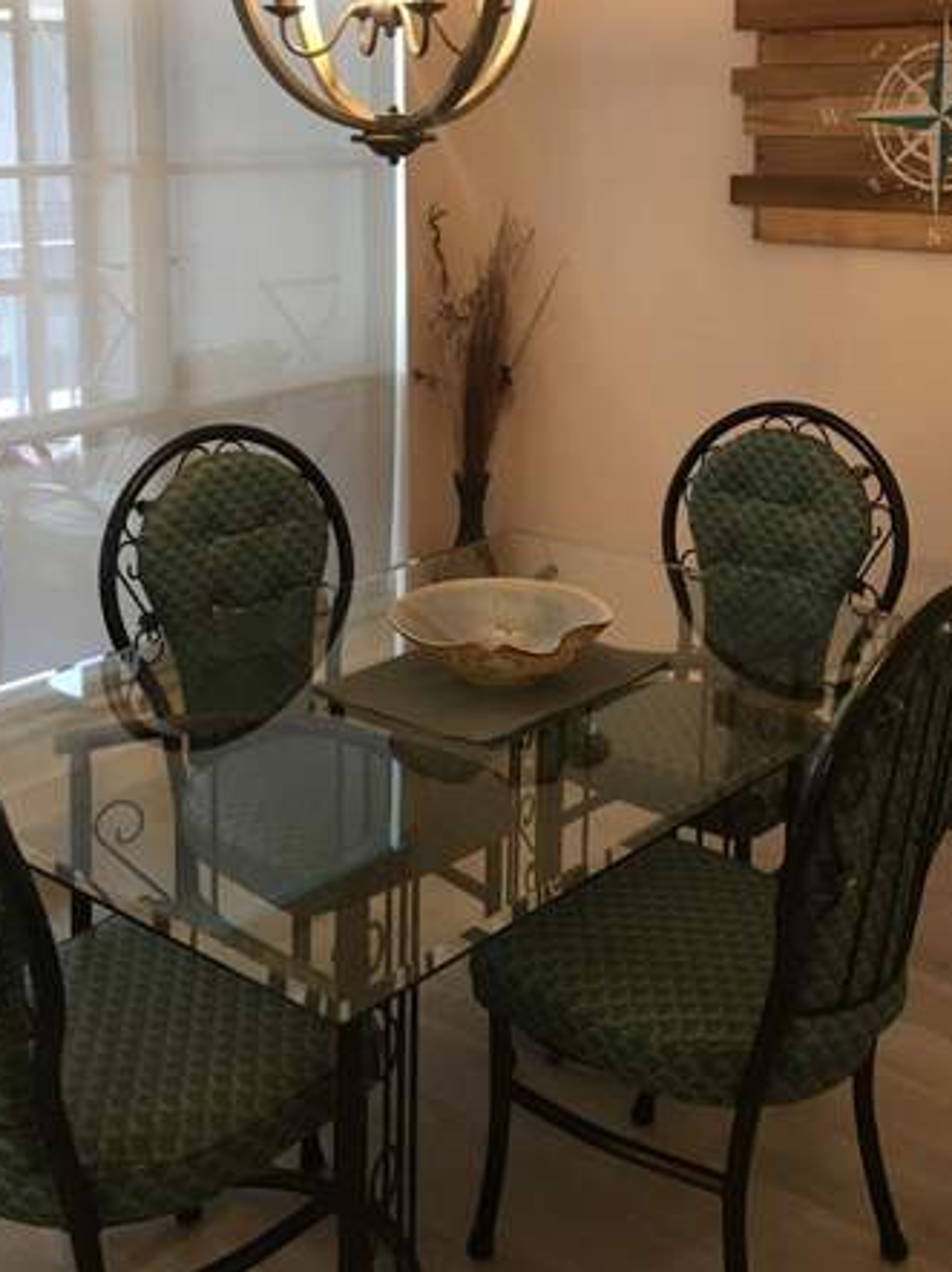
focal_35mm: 42
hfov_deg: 34.3
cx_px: 466
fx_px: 1542
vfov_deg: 43.8
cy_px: 363
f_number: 2.2
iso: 100
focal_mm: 4.15
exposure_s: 1/33
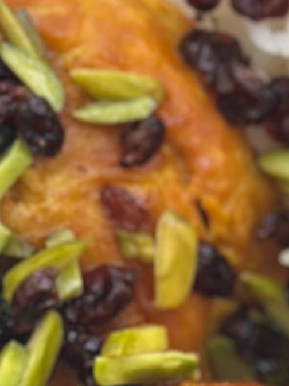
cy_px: 386
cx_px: 319
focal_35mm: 288
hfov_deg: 5.1
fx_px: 3206
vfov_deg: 6.9
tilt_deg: -87.8
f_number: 1.78
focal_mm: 6.86
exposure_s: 1/215
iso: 80
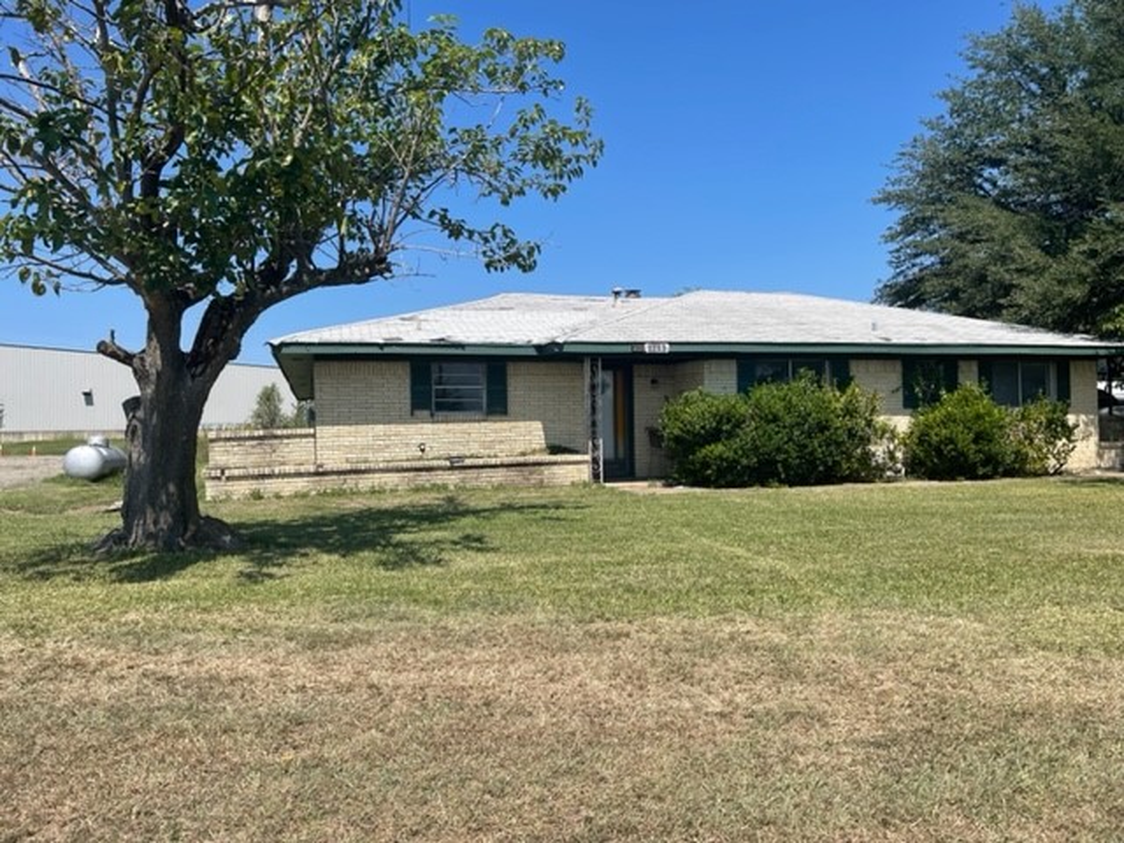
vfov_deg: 53.1
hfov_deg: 67.3
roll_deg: +0.1
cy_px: 422
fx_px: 844
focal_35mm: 26
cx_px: 562
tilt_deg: +1.7
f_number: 1.6
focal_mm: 4.2
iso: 32
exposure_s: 1/3509
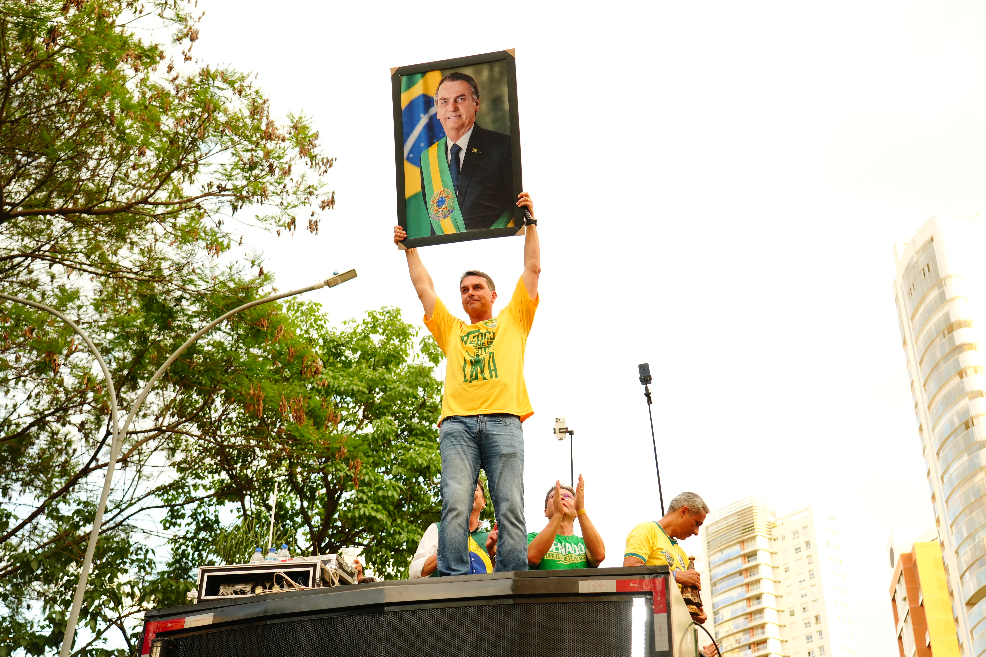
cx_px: 493
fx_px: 1205
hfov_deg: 44.5
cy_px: 328
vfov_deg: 30.5
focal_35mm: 44
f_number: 4.5
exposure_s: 1/500
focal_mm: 44
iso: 1600
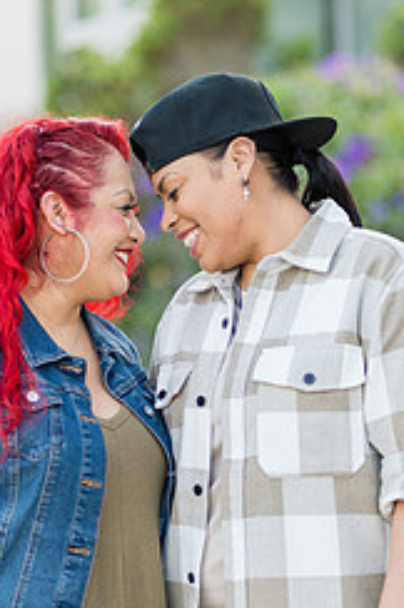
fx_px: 2650
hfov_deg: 8.7
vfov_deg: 13.1
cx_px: 160
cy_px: 351
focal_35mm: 157
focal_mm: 85
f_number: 1.8
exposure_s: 1/500
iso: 250
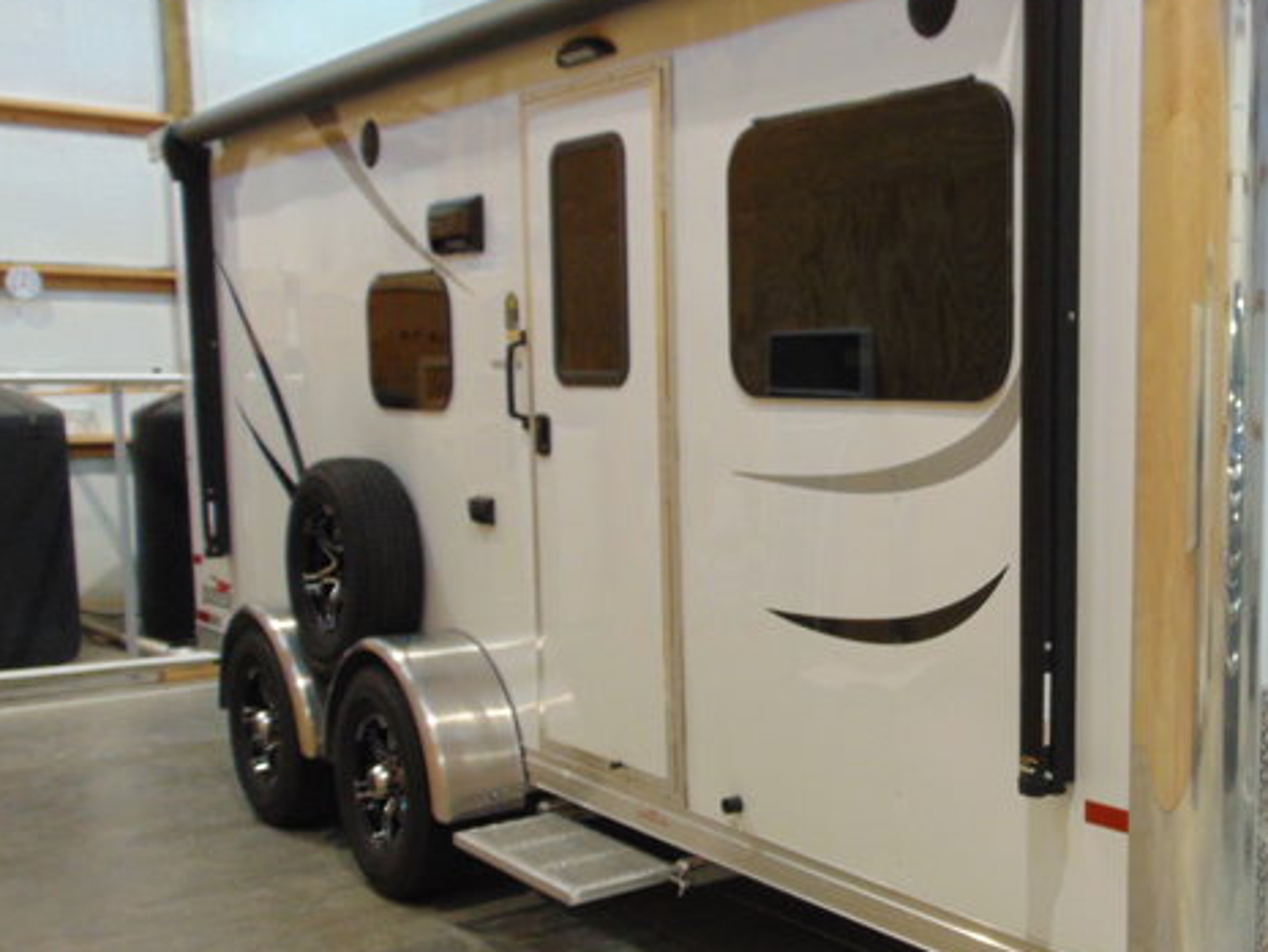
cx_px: 1020
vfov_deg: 33.5
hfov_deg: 41.9
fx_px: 1576
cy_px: 581
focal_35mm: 43
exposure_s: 1/30
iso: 160
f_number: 3
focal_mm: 4.5
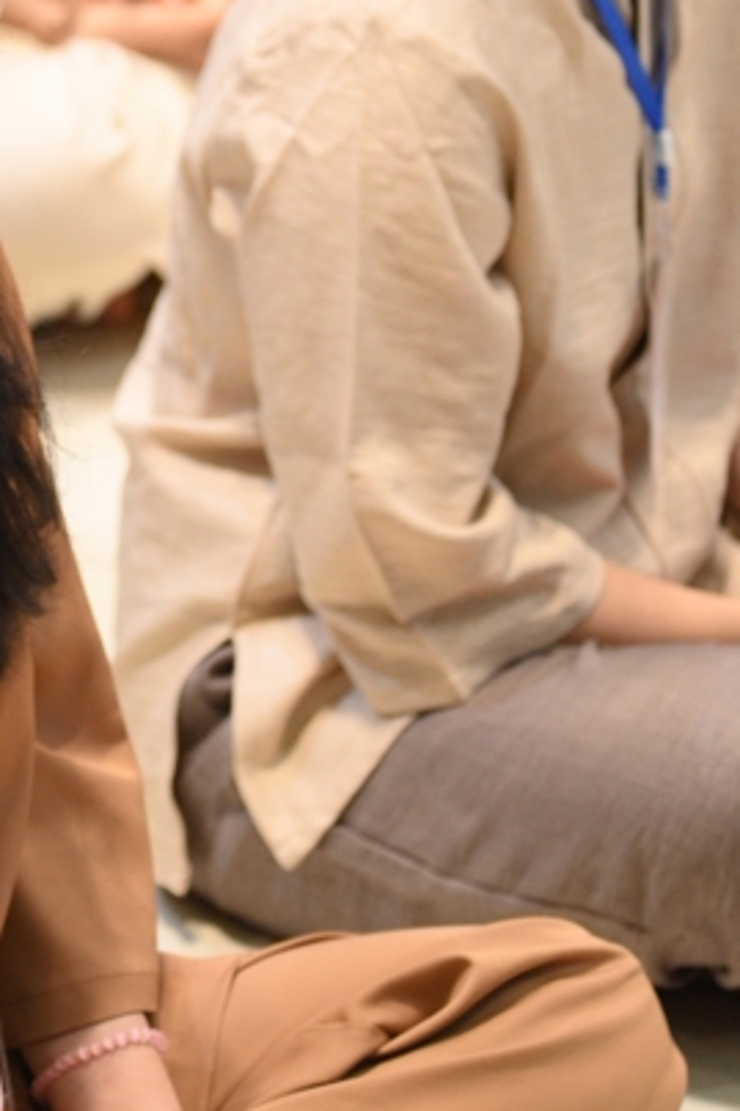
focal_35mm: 290
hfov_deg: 4.7
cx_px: -129
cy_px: 323
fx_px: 8949
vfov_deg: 7.1
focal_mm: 120
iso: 3200
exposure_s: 1/100
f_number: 4
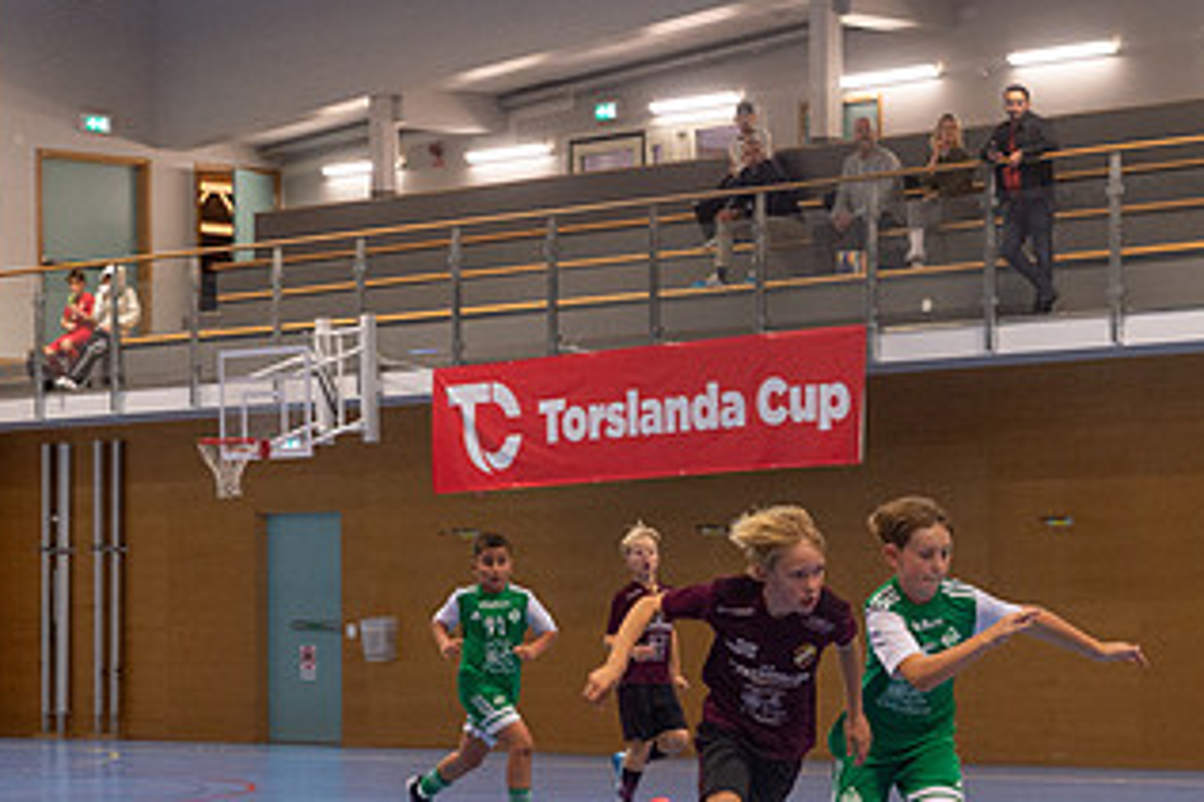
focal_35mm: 128
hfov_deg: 16.0
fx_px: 4278
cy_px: 665
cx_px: 839
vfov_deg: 10.7
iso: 4000
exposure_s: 1/400
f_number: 3.5
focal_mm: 70
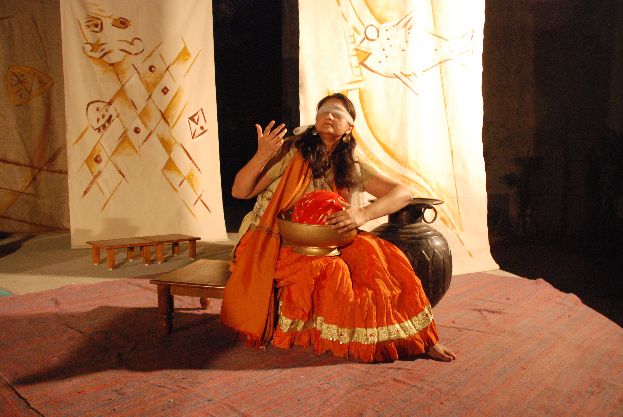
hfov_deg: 61.9
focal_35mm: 30
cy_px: 208
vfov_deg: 43.7
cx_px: 312
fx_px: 520
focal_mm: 20
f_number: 4.5
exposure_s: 1/60
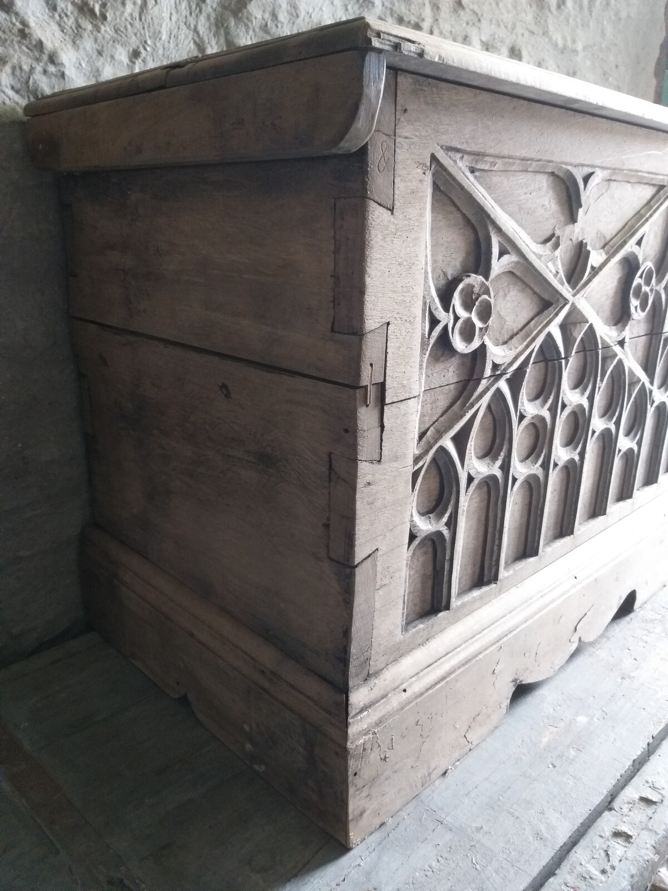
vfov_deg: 67.3
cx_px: 334
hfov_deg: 53.1
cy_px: 446
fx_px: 669
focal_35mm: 26
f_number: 1.7
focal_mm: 3.93
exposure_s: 1/25
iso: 320
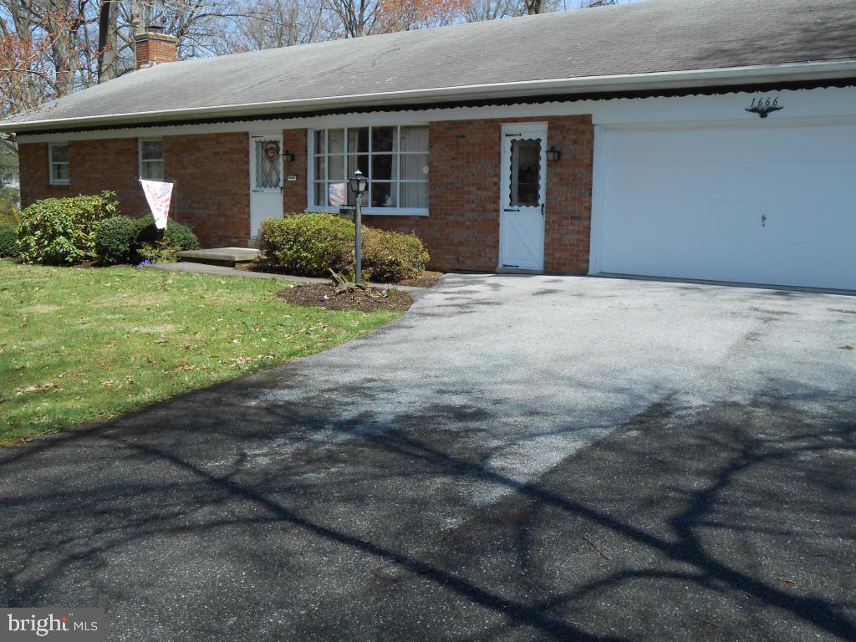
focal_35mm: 38
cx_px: 428
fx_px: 940
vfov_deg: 37.7
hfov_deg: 49.0
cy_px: 321
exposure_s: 1/400
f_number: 4.2
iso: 80
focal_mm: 6.8
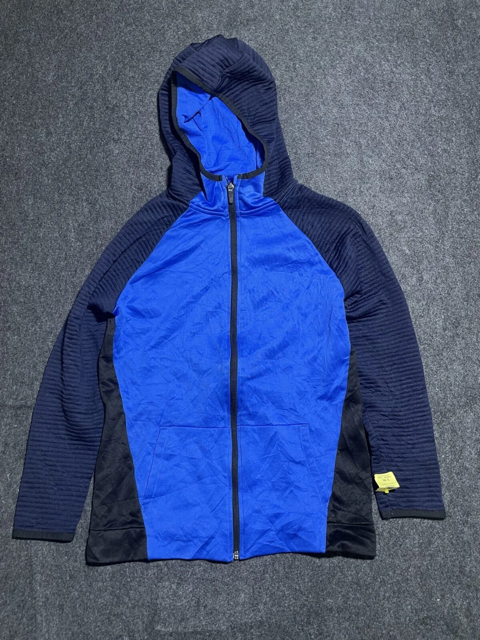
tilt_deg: -55.8
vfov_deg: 67.3
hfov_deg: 53.1
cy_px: 320
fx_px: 481
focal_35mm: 26
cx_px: 240
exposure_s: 1/50
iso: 125
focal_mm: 4.2
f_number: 1.6
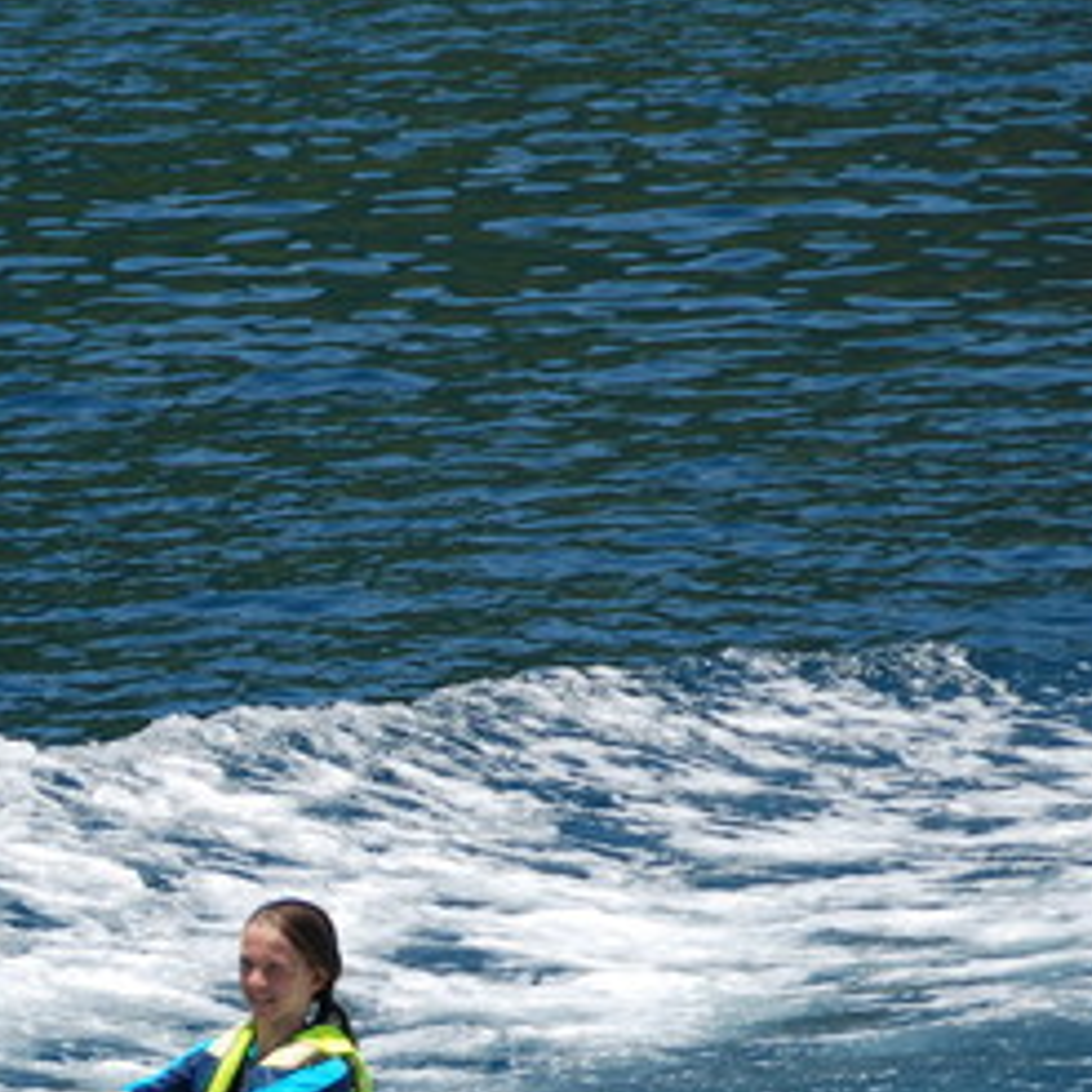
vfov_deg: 4.7
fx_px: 13180
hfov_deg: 4.7
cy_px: 968
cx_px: -297
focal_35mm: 369
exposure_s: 1/500
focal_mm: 95
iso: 100
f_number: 5.6
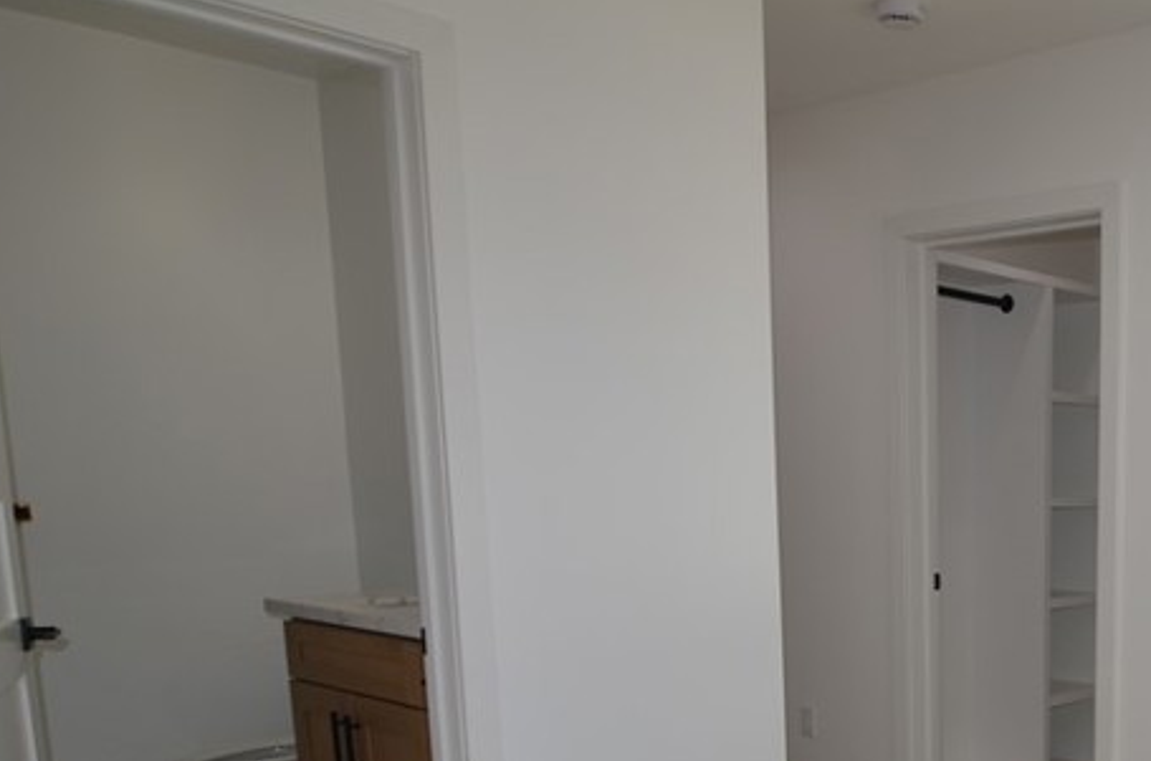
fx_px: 1184
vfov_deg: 33.2
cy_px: 726
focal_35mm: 37
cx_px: 1093
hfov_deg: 45.5
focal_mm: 11
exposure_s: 1/200
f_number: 4
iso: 100
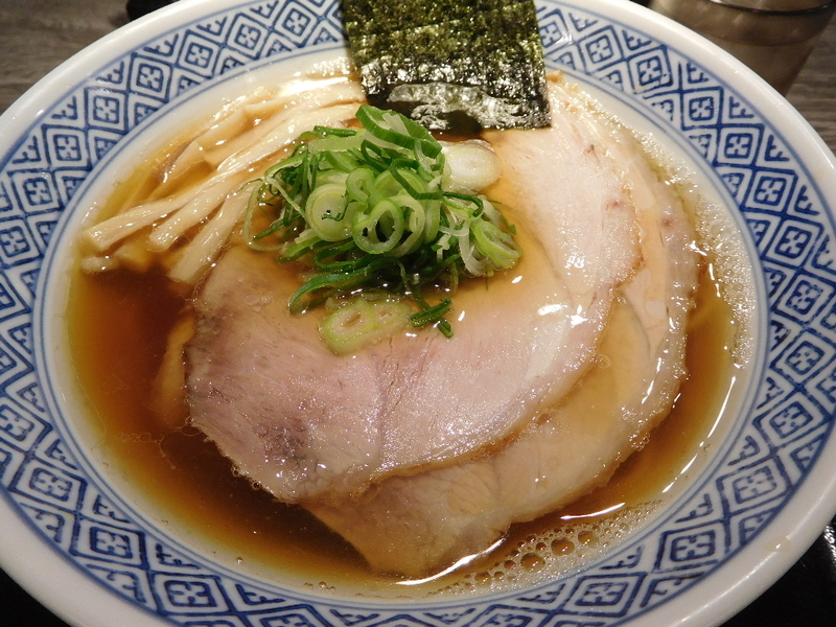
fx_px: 604
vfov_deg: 54.9
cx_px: 418
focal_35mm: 25
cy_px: 314
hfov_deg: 69.4
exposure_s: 1/30
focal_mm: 4.5
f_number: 3.4
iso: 200
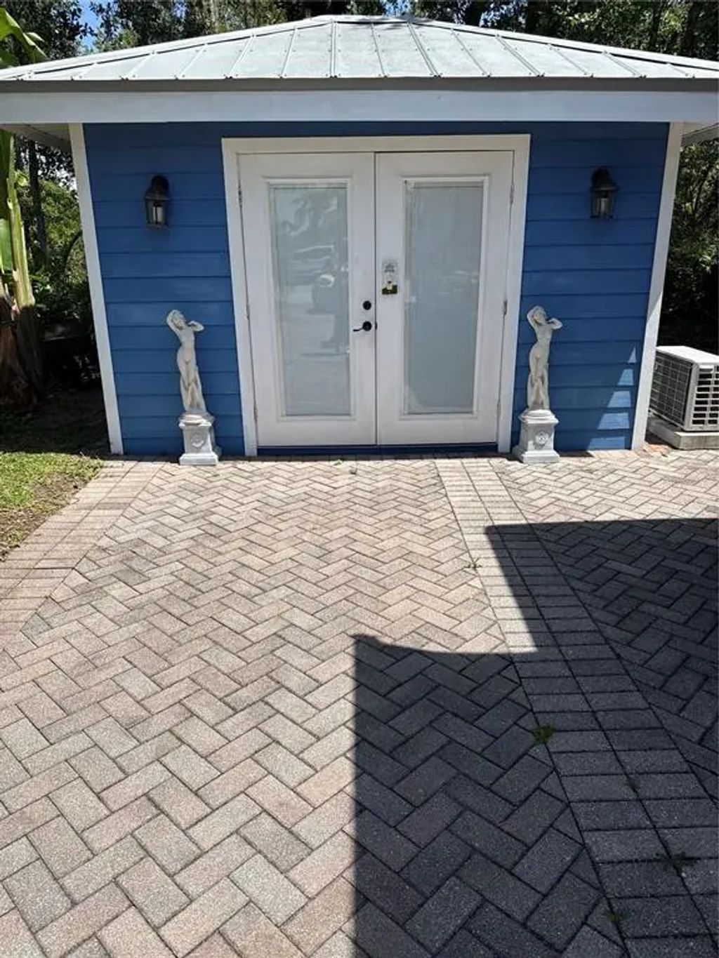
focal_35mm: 24
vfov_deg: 71.6
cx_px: 360
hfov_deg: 56.8
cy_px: 479
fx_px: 665
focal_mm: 6.76
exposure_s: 1/5319
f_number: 1.78
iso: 80
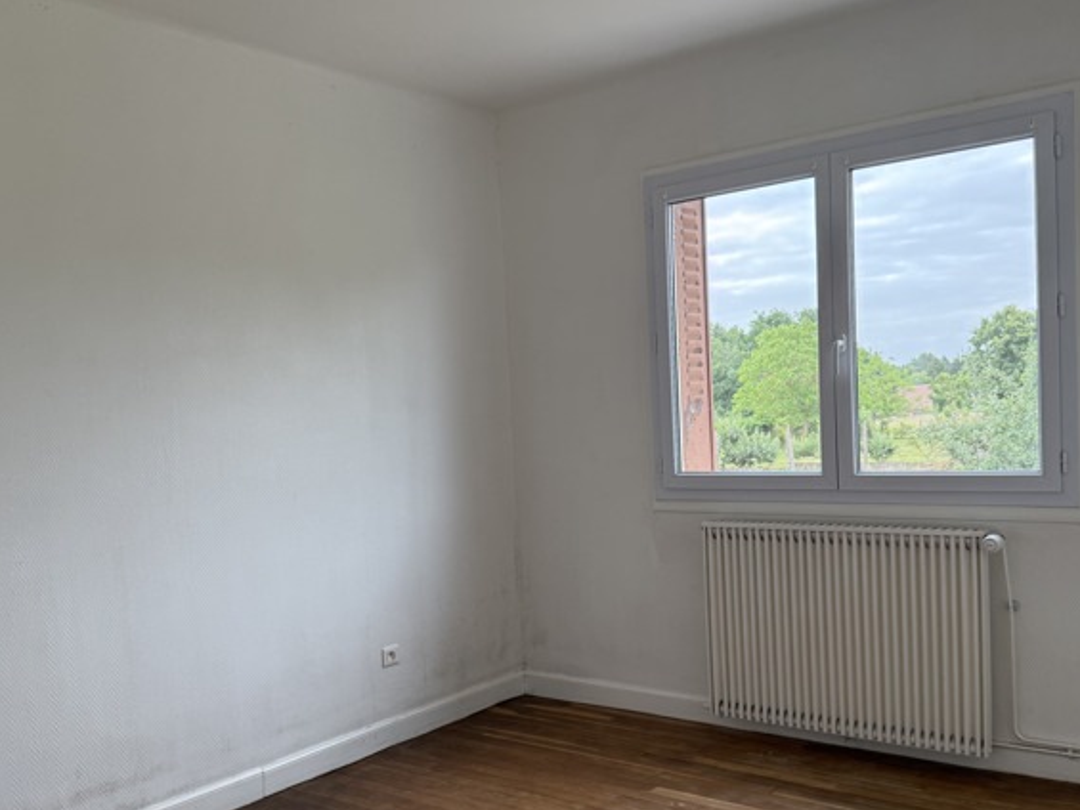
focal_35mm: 34
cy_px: 481
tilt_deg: -3.9
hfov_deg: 53.9
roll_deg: +3.1
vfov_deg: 41.6
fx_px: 1061
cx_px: 518
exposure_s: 1/236
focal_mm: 6.76
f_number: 1.78
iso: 100
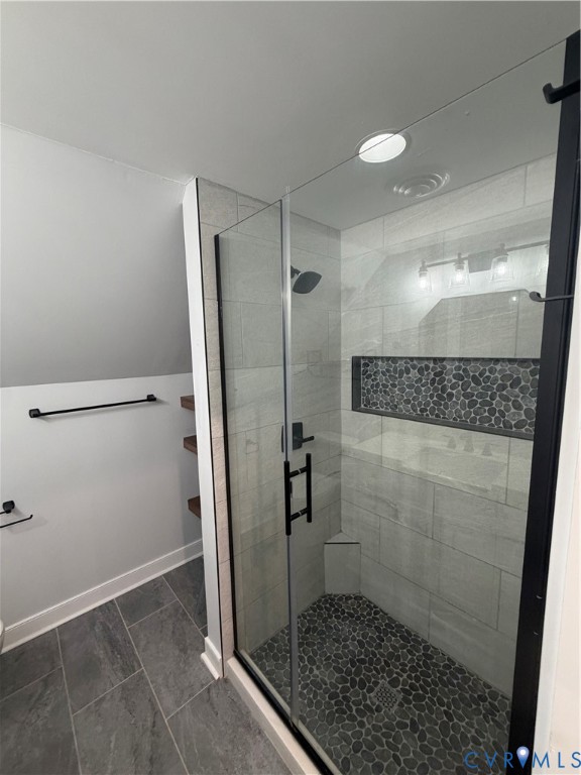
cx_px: 290
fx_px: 313
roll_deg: +1.0
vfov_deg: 102.1
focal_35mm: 14
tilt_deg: -6.5
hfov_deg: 85.7
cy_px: 388
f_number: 2.2
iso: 200
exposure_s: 1/60
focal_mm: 2.22
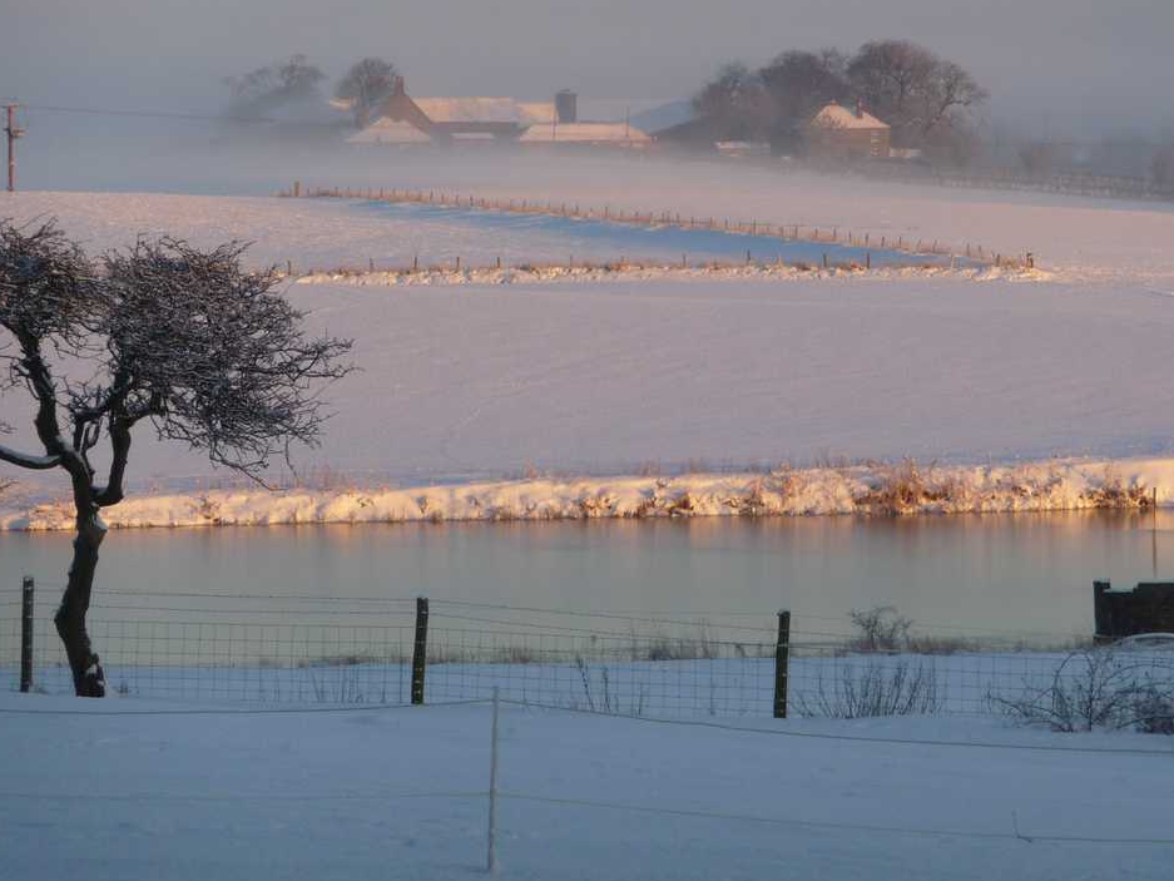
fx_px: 9904
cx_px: 740
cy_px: 340
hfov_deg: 6.8
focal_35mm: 292
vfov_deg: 5.1
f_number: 4.9
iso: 100
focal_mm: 39.2
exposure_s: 1/200
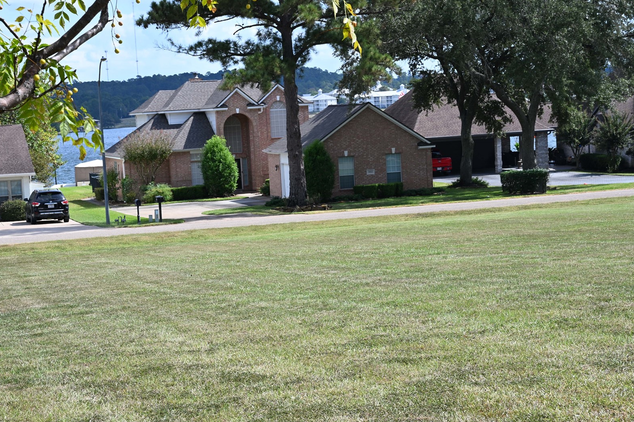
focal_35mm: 73
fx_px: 1285
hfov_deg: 27.7
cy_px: 259
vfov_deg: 18.6
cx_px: 323
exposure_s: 1/200
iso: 200
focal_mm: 53
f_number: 11
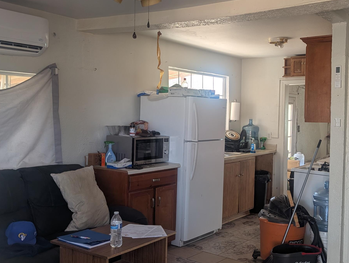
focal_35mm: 40
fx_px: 404
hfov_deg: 46.3
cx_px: 217
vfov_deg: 36.0
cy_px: 130
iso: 46
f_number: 1.68
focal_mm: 6.9
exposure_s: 1/92
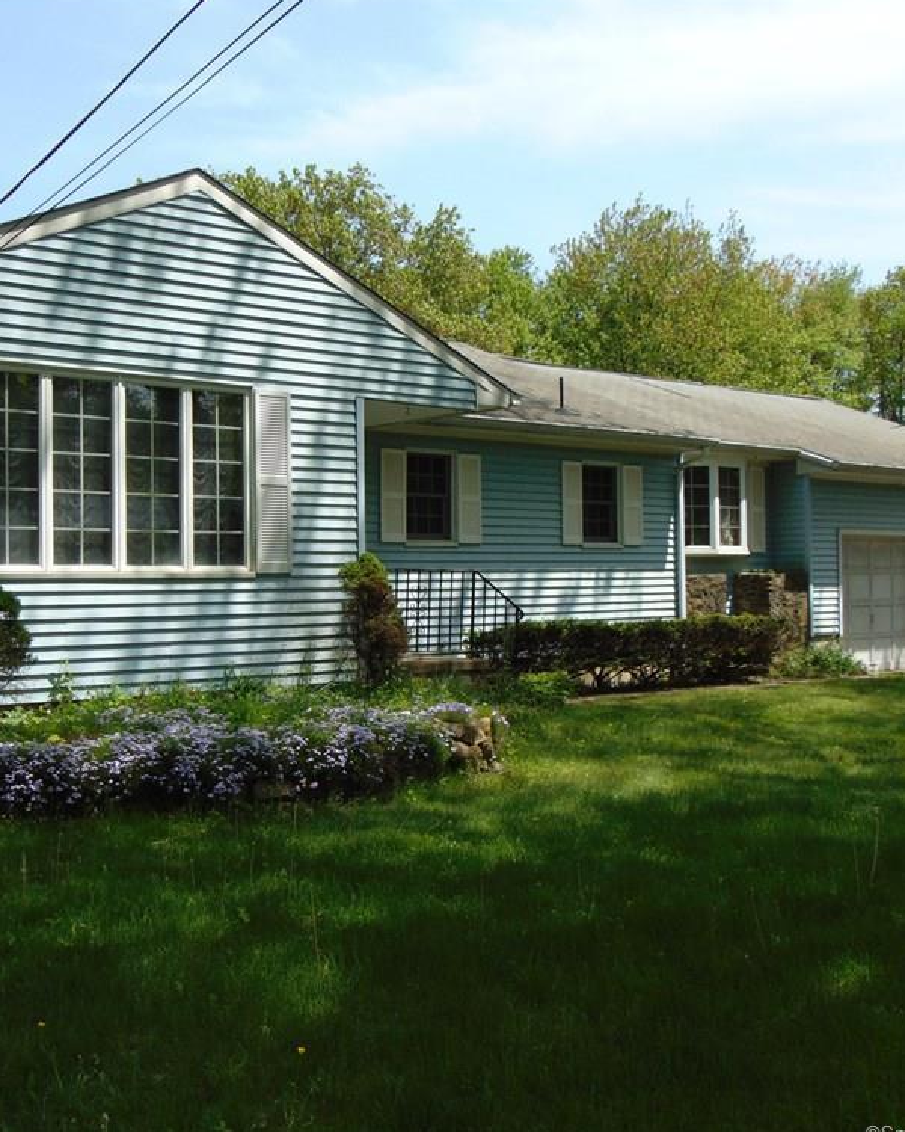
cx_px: 311
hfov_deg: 37.0
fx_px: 1339
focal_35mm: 40
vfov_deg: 45.8
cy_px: 569
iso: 80
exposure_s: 1/800
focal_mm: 5.4
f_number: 3.1
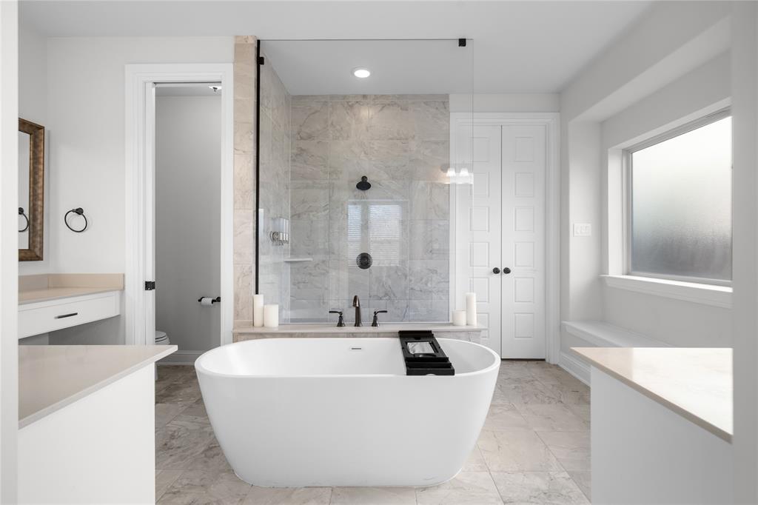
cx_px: 379
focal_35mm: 17
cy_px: 252
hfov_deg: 93.3
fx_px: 358
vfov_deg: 70.4
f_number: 7.1
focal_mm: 17
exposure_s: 1/1.25
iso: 640
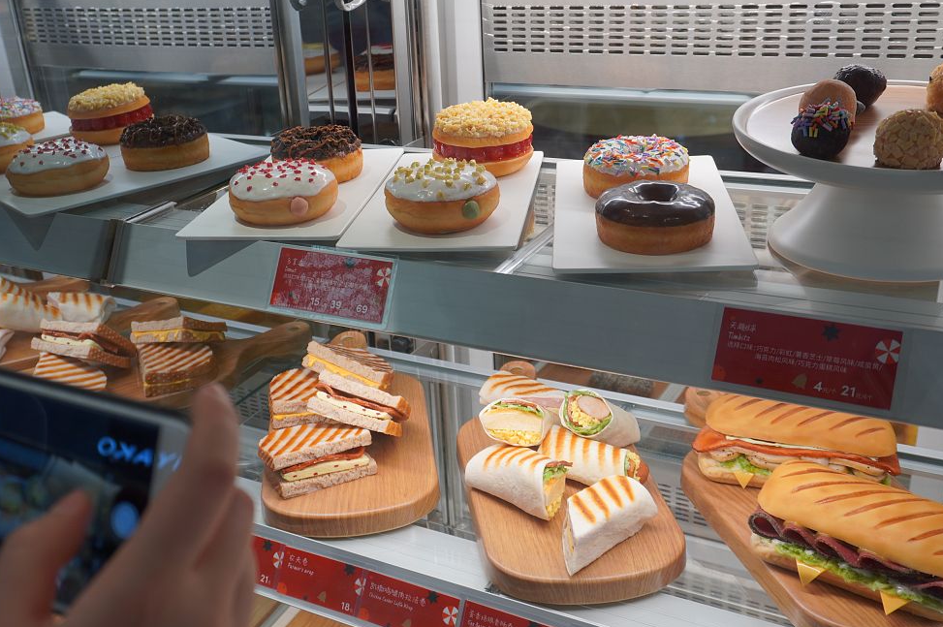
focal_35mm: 37
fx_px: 968
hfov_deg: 51.8
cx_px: 418
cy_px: 319
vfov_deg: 35.9
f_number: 4.5
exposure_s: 1/40
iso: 100
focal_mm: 20
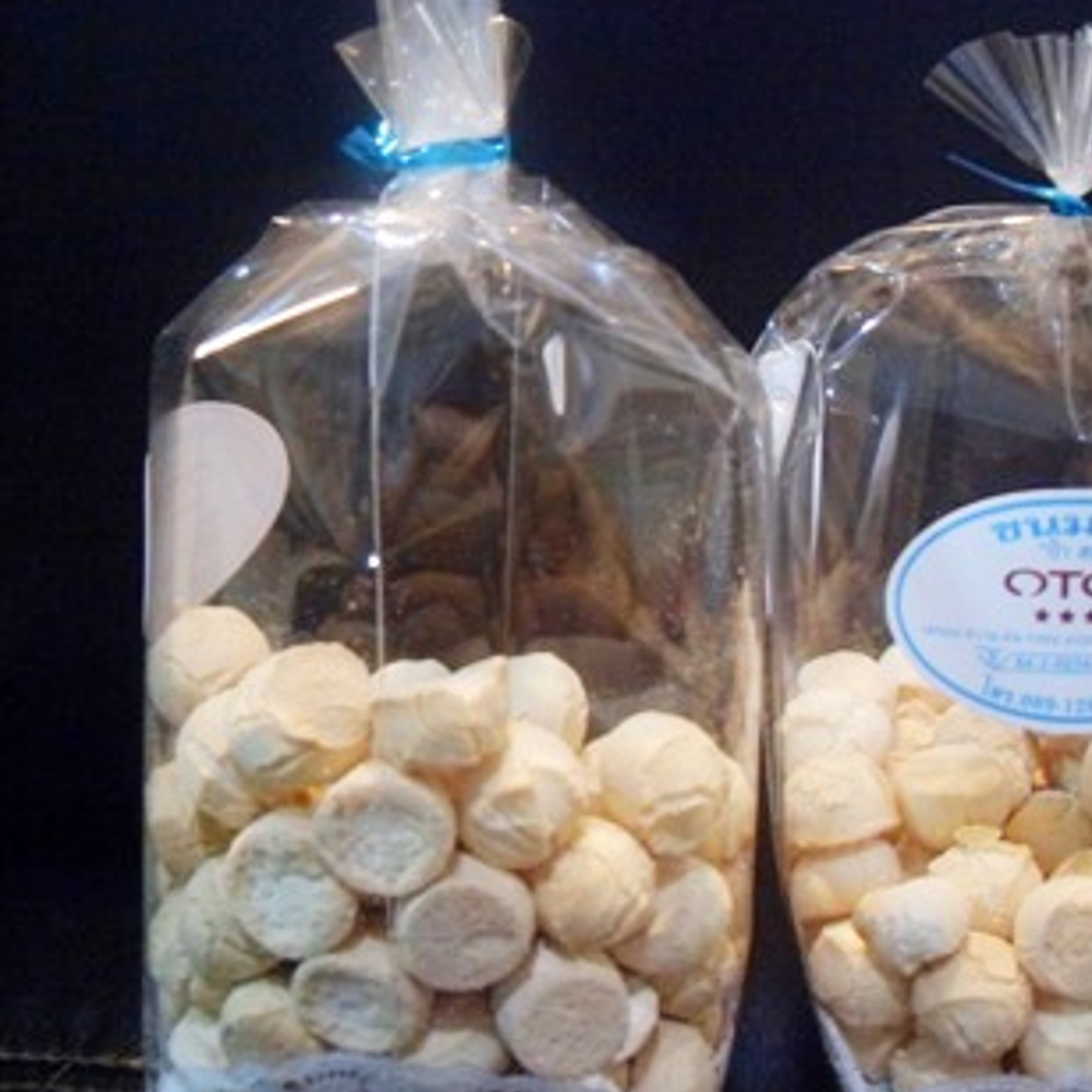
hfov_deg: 38.0
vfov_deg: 38.3
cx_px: 713
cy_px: 532
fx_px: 1570
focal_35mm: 44
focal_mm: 6.3
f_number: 2.8
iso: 200
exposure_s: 1/3
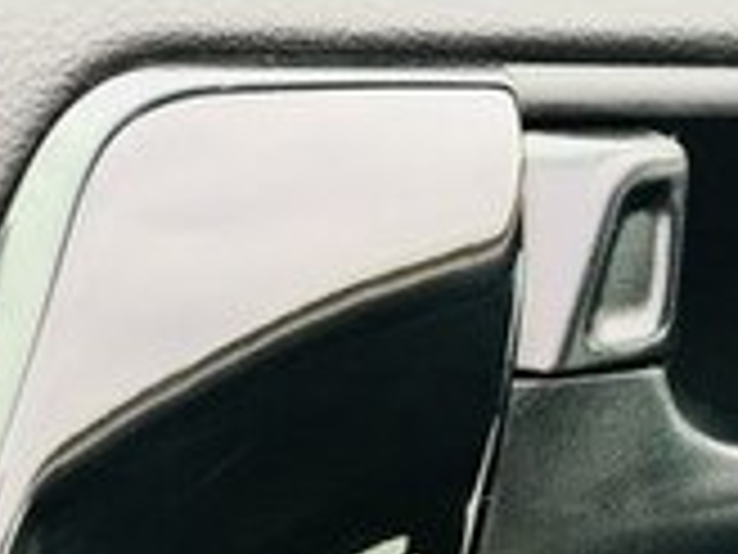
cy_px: 948
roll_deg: -1.8
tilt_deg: -32.8
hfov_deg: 16.6
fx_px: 2494
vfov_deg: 11.8
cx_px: 50
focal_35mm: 117
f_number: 2.2
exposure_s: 1/100
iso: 32
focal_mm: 4.15
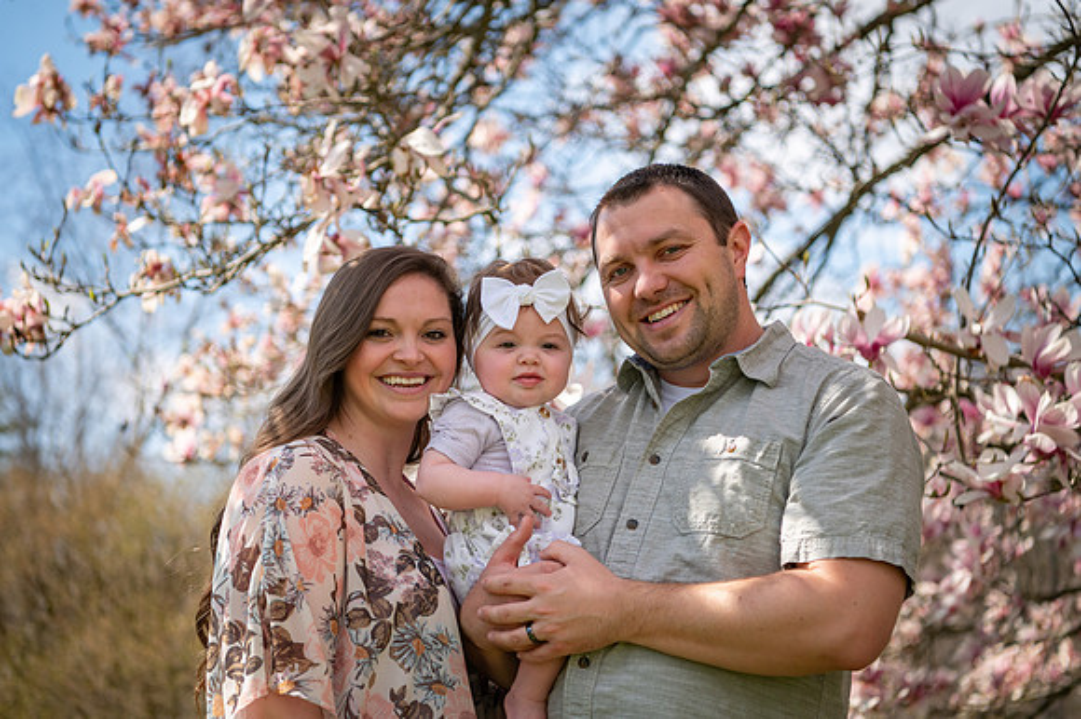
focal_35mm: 75
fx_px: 2250
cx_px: 528
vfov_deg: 18.2
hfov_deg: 27.0
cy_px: 334
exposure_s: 1/6400
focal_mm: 70
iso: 400
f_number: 2.8
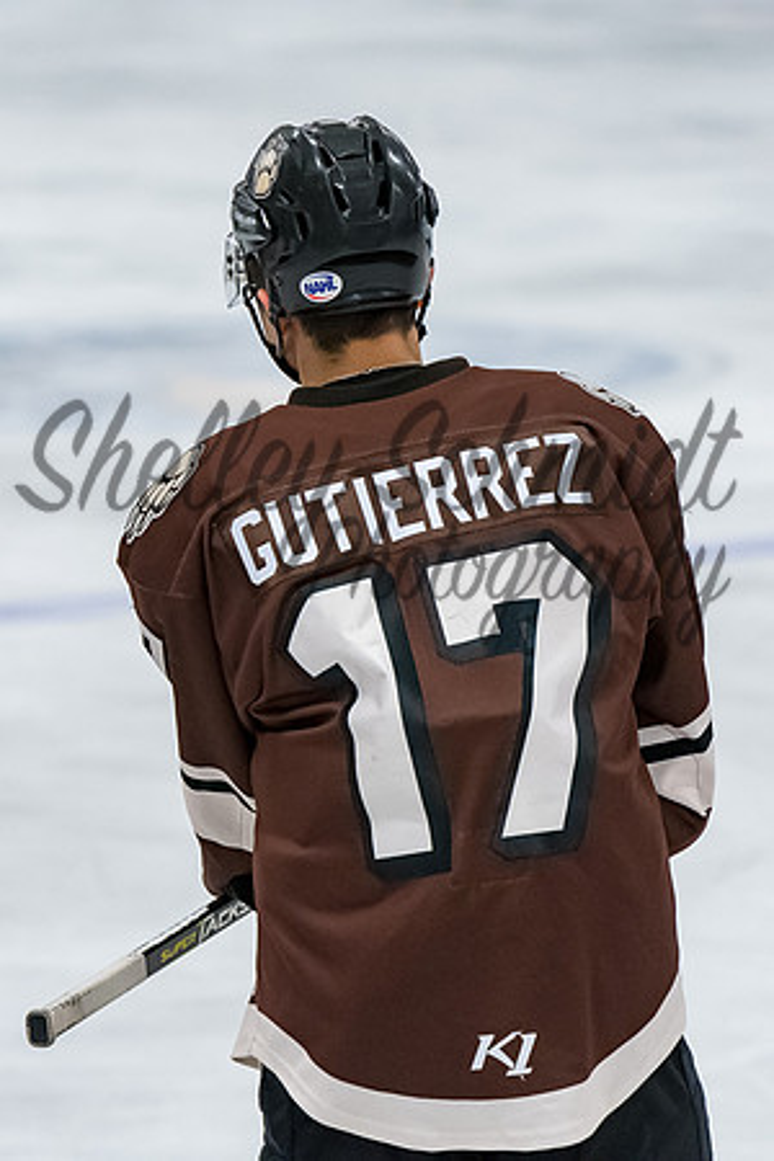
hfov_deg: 3.9
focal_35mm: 349
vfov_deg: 5.9
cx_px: 359
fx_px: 11249
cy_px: 580
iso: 2500
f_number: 3.5
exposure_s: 1/800
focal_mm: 155
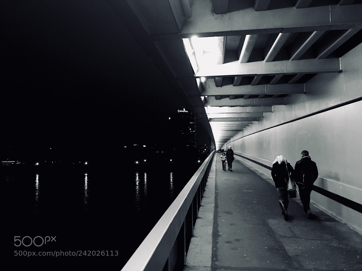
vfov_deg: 48.2
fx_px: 303
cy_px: 136
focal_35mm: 29
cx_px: 181
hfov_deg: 61.7
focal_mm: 4.15
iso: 160
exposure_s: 1/8
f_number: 2.2
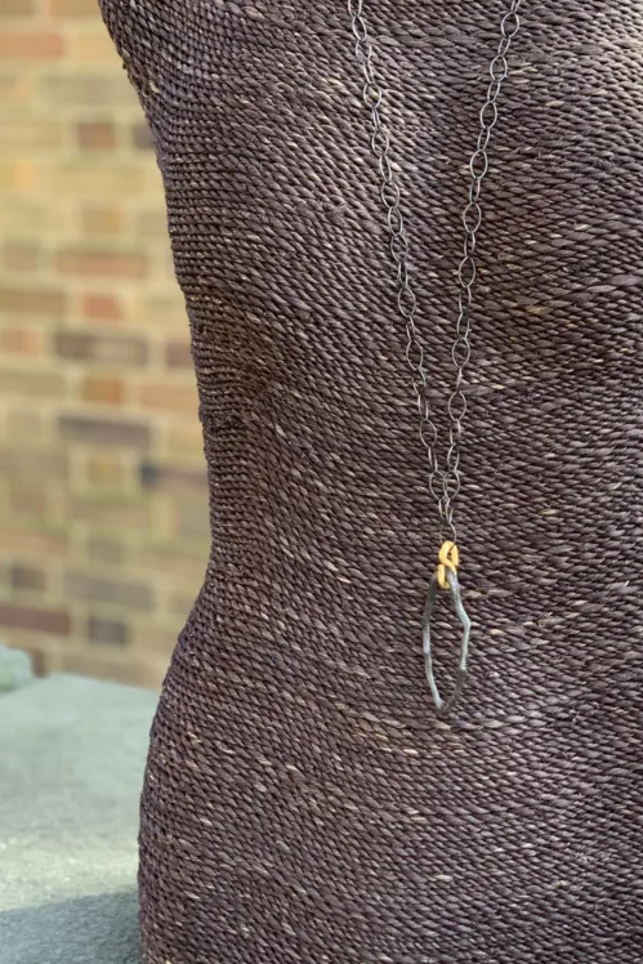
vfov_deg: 27.3
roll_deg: -0.2
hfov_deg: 18.4
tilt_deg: -8.1
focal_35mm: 74
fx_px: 1982
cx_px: 432
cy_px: 378
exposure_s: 1/122
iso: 64
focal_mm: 6
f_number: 2.4
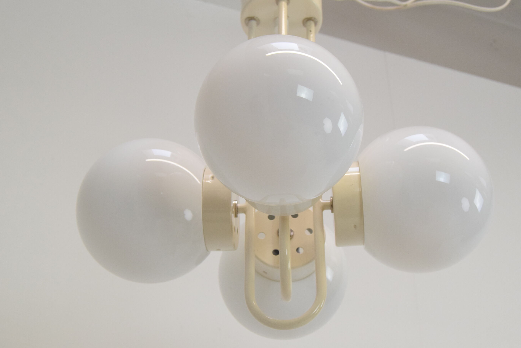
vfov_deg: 23.6
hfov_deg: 34.7
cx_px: 278
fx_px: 833
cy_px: 185
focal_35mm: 58
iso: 1600
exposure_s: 1/320
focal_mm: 35
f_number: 9
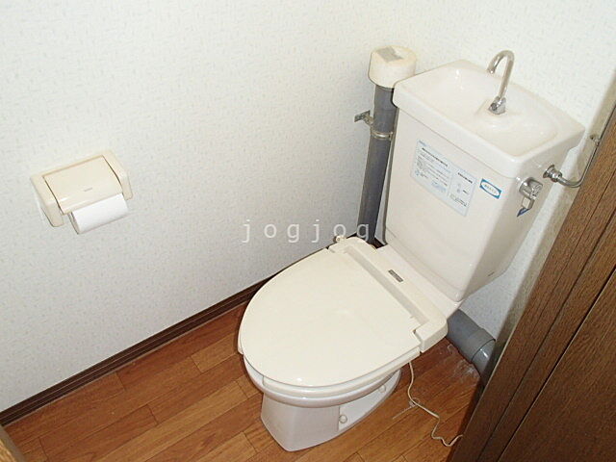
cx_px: 308
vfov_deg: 44.2
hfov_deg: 56.8
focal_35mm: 32
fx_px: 569
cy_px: 231
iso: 400
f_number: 4.2
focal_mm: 5.72
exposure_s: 1/30
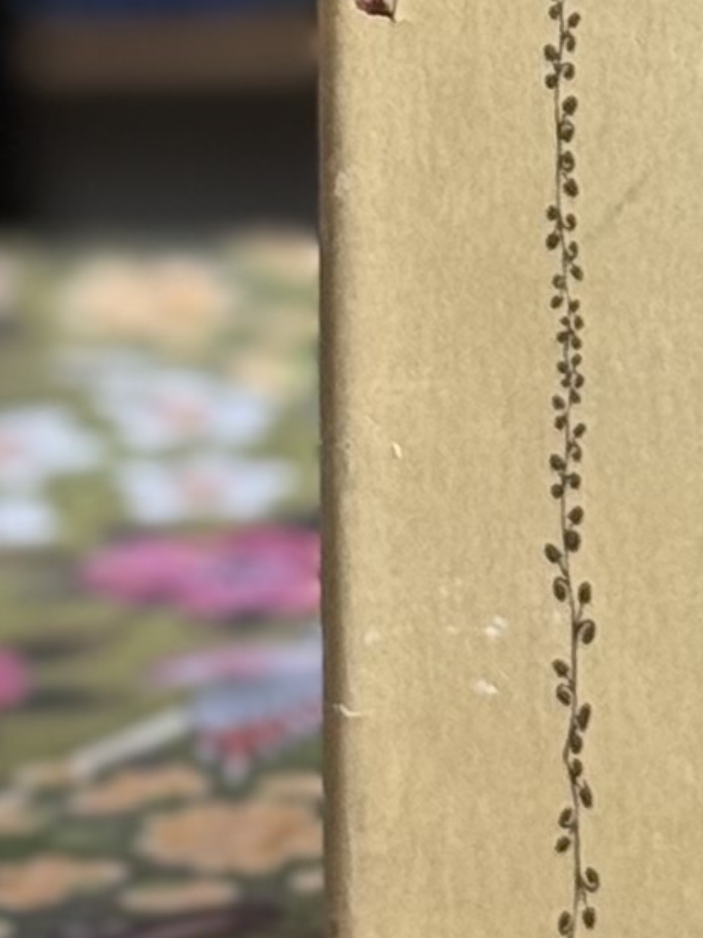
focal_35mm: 312
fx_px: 8448
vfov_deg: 6.1
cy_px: -1177
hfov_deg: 4.7
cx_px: 933
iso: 125
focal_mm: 6.76
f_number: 1.78
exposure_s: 1/100
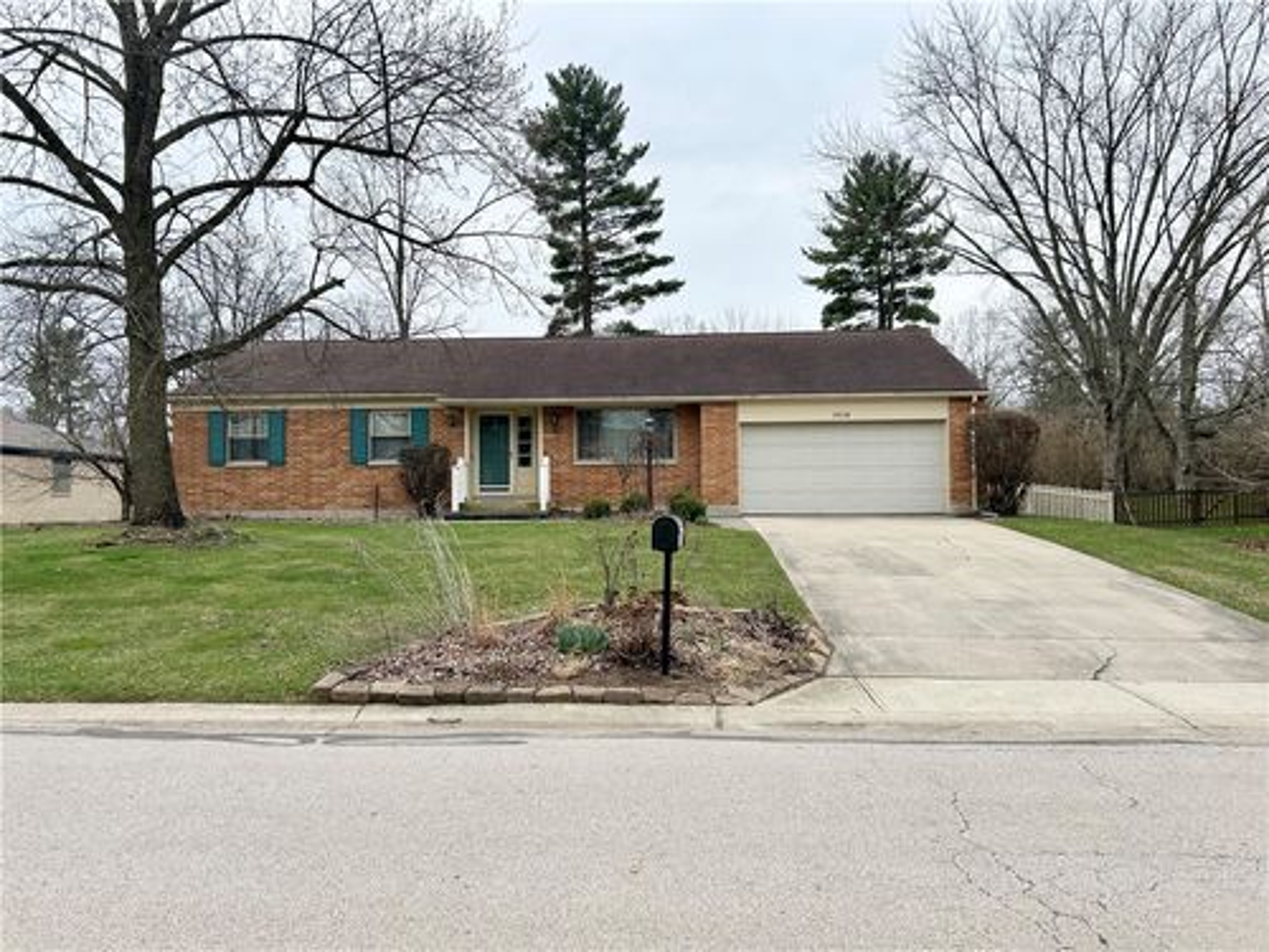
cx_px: 634
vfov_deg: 53.1
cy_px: 476
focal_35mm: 26
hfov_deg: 67.3
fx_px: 953
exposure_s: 1/2457
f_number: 1.5
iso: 50
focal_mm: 5.7
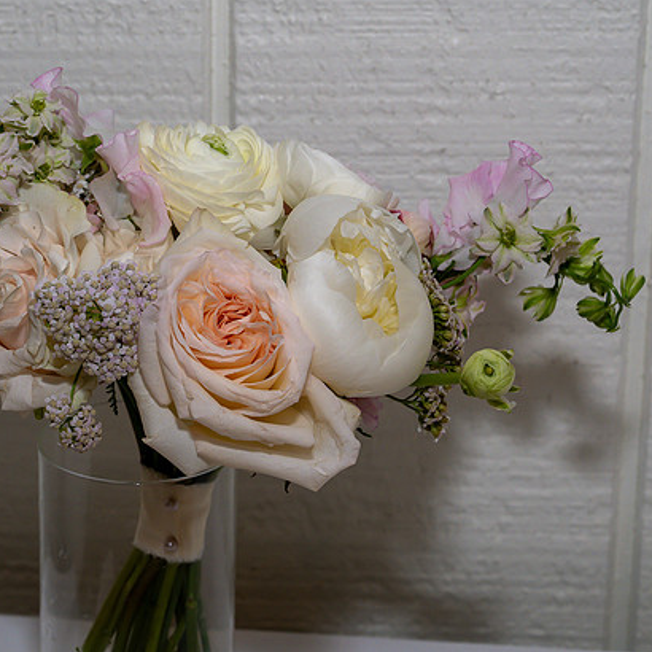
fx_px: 2451
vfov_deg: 15.1
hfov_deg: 15.1
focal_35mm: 115
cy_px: 278
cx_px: 154
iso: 500
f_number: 7.1
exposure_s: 1/250
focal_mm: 70
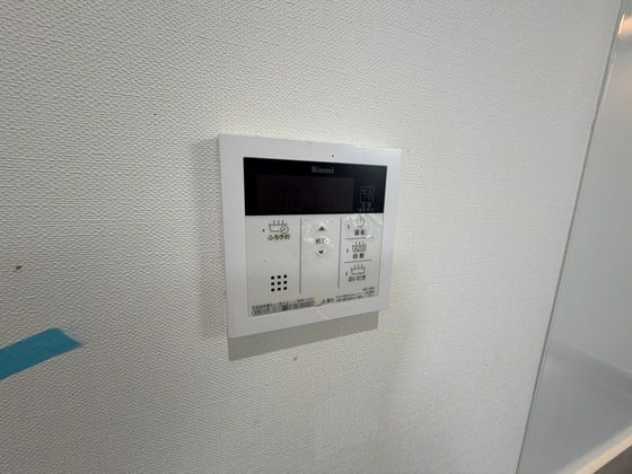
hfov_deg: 102.1
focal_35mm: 14
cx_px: 316
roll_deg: -1.4
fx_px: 256
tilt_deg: -11.1
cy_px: 237
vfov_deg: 85.7
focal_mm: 2.22
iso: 160
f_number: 2.2
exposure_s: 1/120
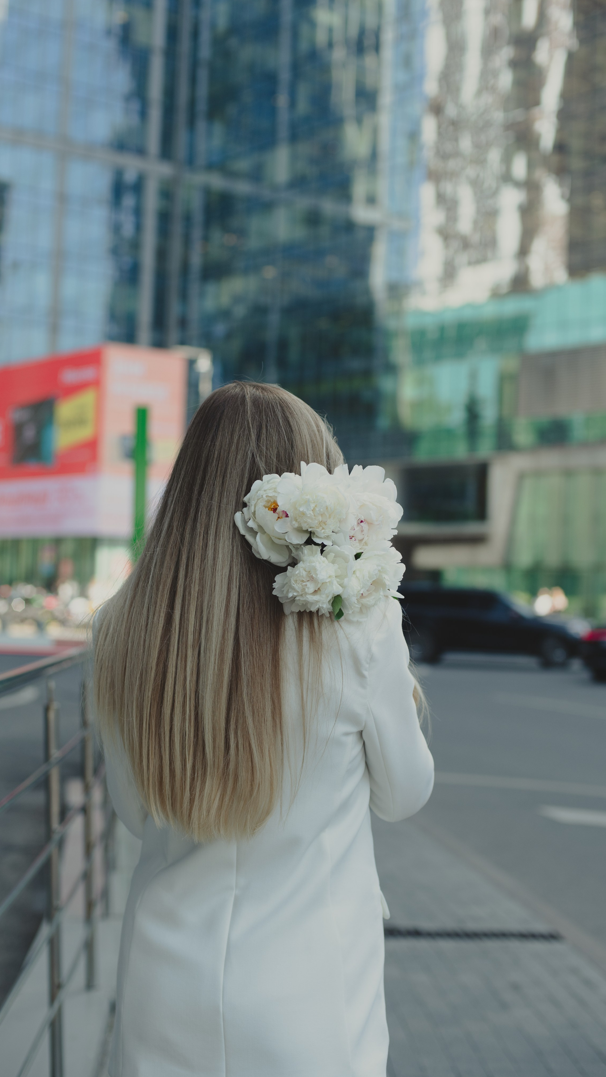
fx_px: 1514
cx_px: 284
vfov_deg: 39.2
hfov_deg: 22.6
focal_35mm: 53
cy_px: 534
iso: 160
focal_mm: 50
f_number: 3.2
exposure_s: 1/800
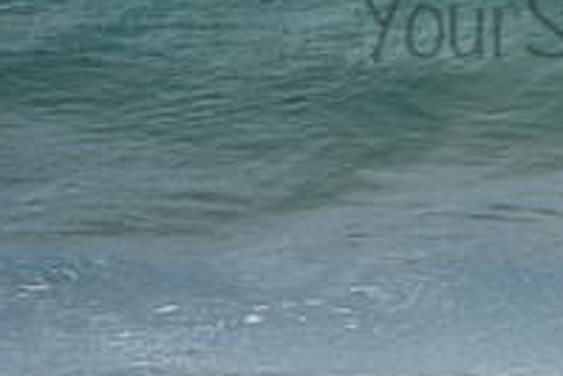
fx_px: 34210
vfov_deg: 0.6
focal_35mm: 2186
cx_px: 651
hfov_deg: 0.9
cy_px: -7
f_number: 5.6
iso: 160
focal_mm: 500
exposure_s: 1/800
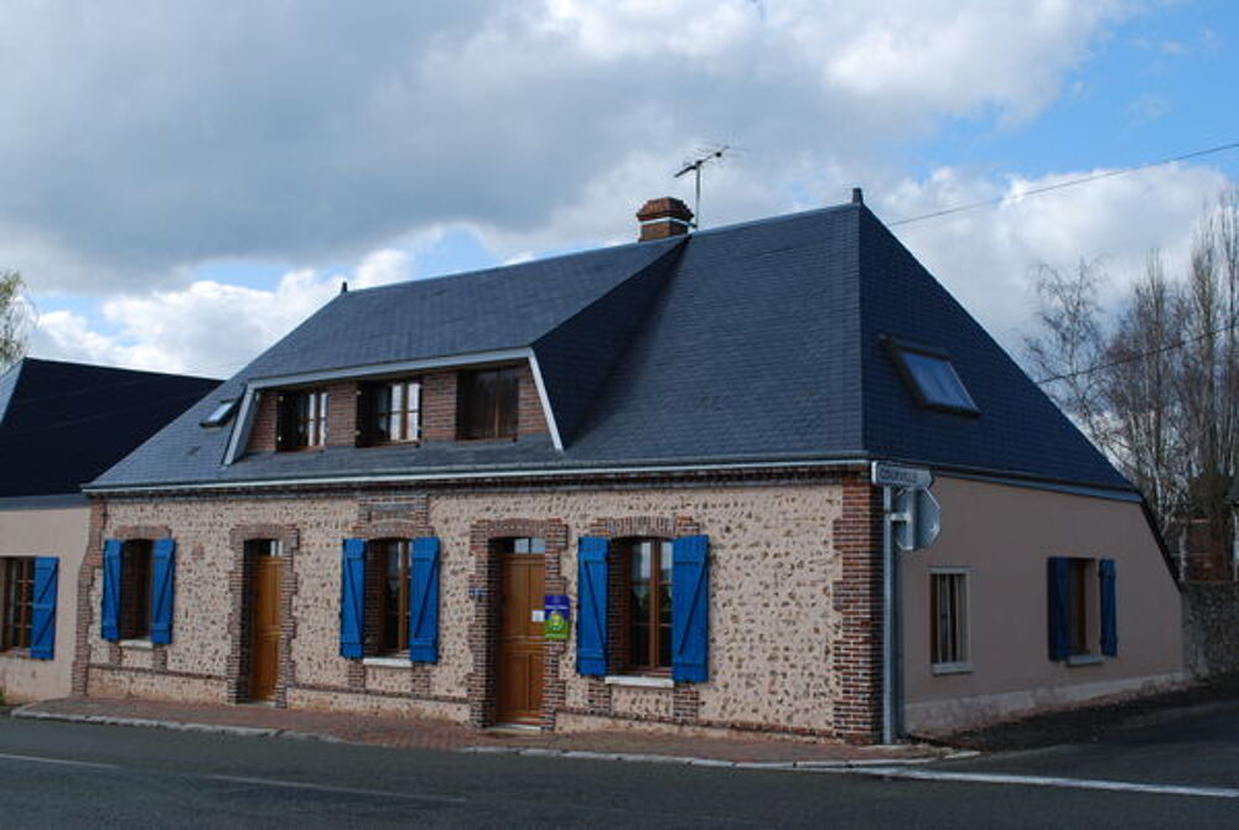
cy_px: 415
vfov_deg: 30.9
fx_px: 1499
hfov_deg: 44.9
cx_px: 620
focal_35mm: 44
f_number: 7.1
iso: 100
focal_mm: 29
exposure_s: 1/200
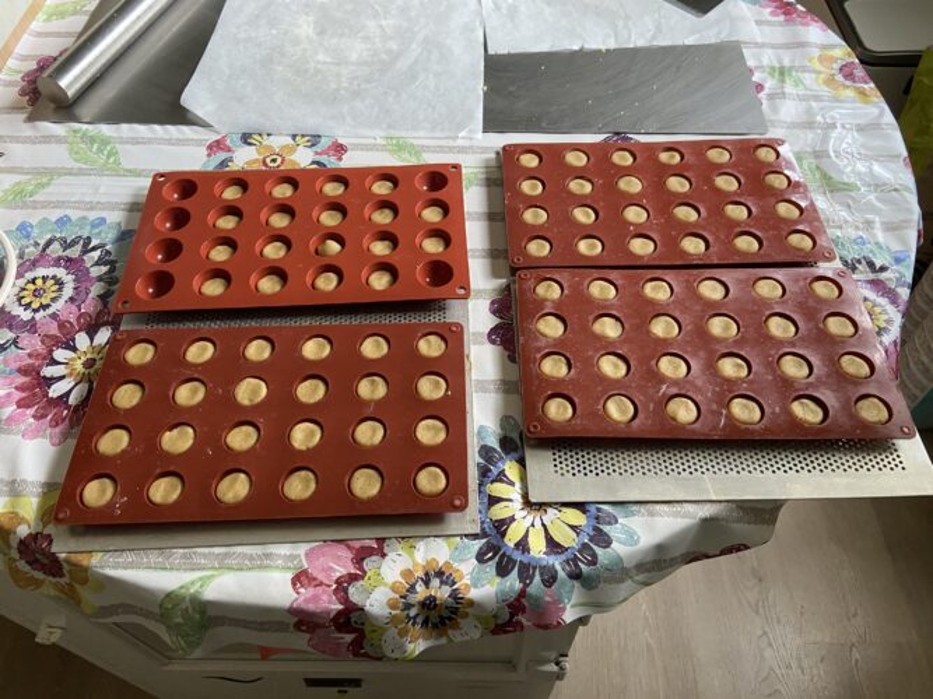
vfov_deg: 53.0
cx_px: 466
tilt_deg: -56.8
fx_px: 701
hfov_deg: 67.3
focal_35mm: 26
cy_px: 350
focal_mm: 4.25
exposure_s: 1/60
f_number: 1.8
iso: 200
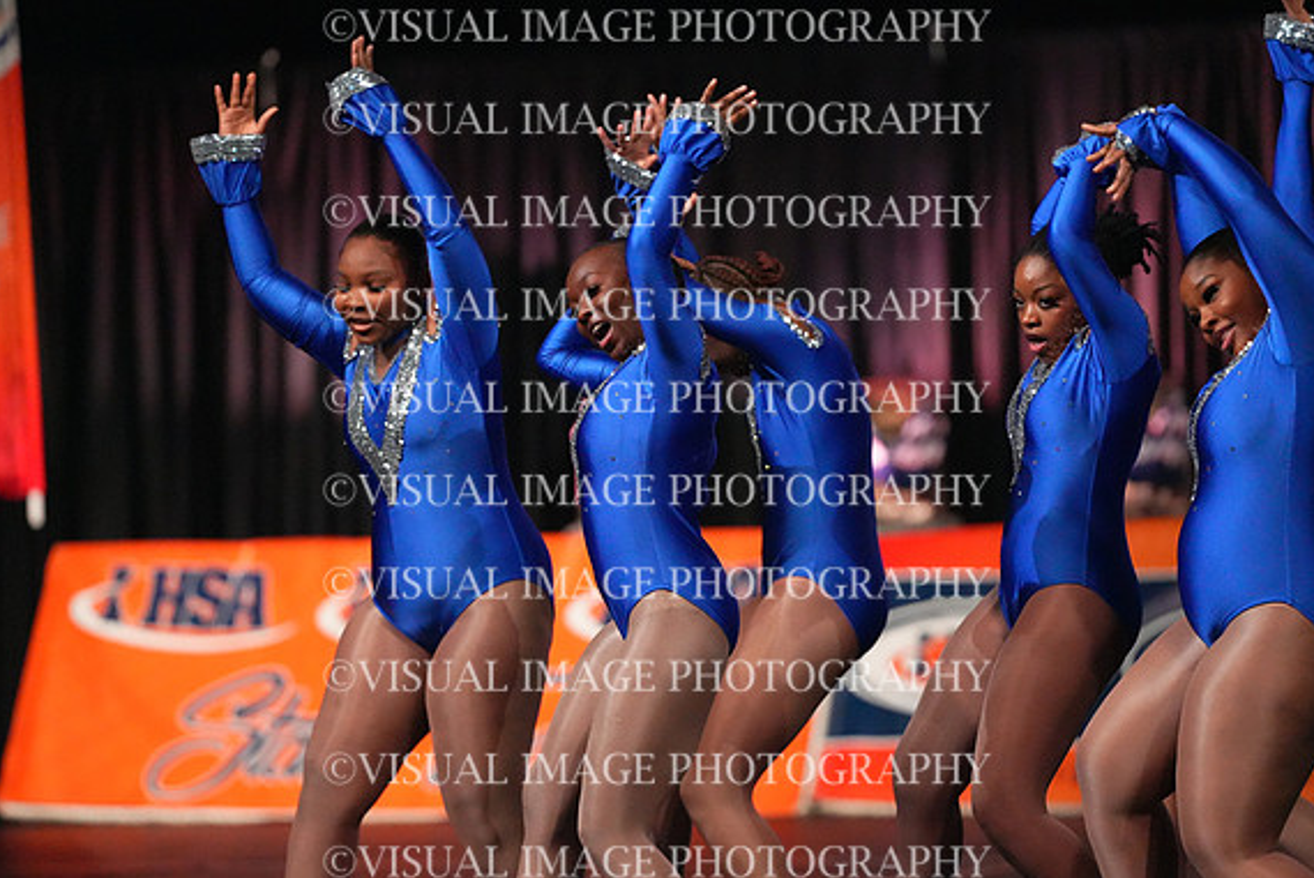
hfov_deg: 6.8
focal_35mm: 305
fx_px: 11141
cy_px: 444
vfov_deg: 4.5
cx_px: 657
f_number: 3.5
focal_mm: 300
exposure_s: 1/1250
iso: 16000
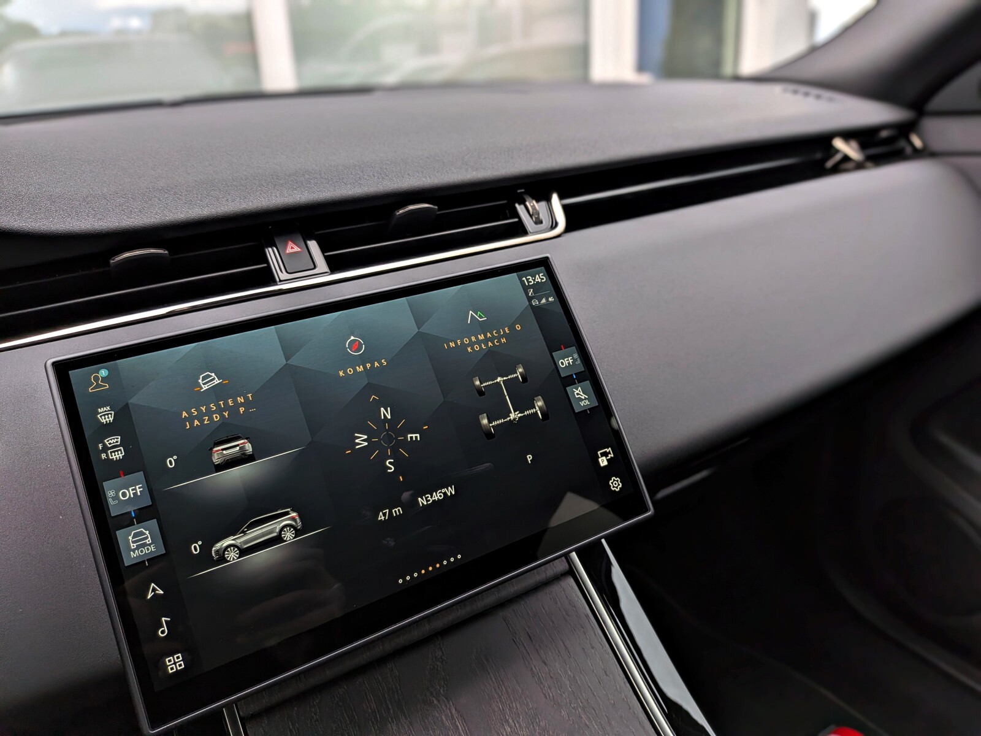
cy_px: 368
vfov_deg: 56.8
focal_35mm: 24
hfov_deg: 71.6
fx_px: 680
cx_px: 490
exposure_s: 1/130
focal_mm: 4.53
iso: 40
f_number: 1.7
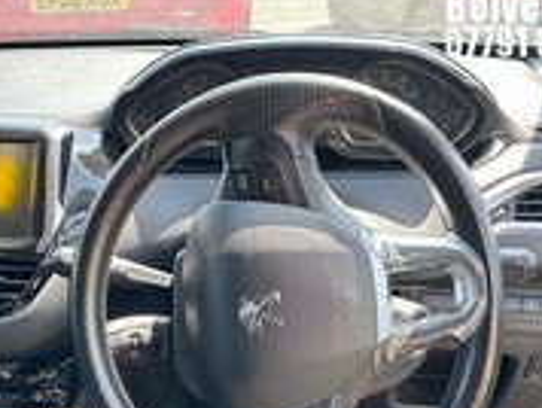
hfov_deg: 36.5
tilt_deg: -28.1
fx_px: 800
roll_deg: +2.6
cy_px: 384
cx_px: 131
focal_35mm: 51
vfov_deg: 27.4
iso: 64
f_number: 1.5
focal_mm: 5.7
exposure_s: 1/171
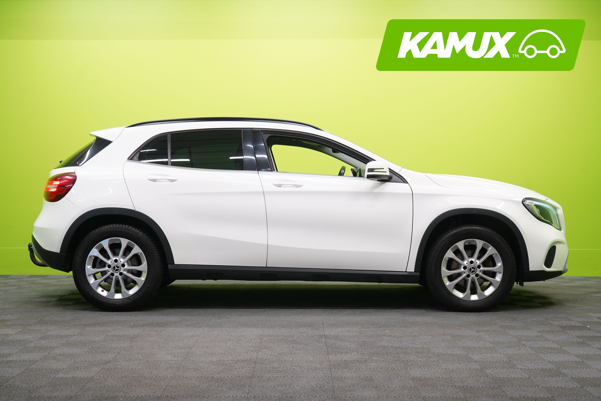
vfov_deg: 27.5
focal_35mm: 49
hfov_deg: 40.3
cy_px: 200
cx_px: 300
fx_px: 818
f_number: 5
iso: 400
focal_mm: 49
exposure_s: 1/30
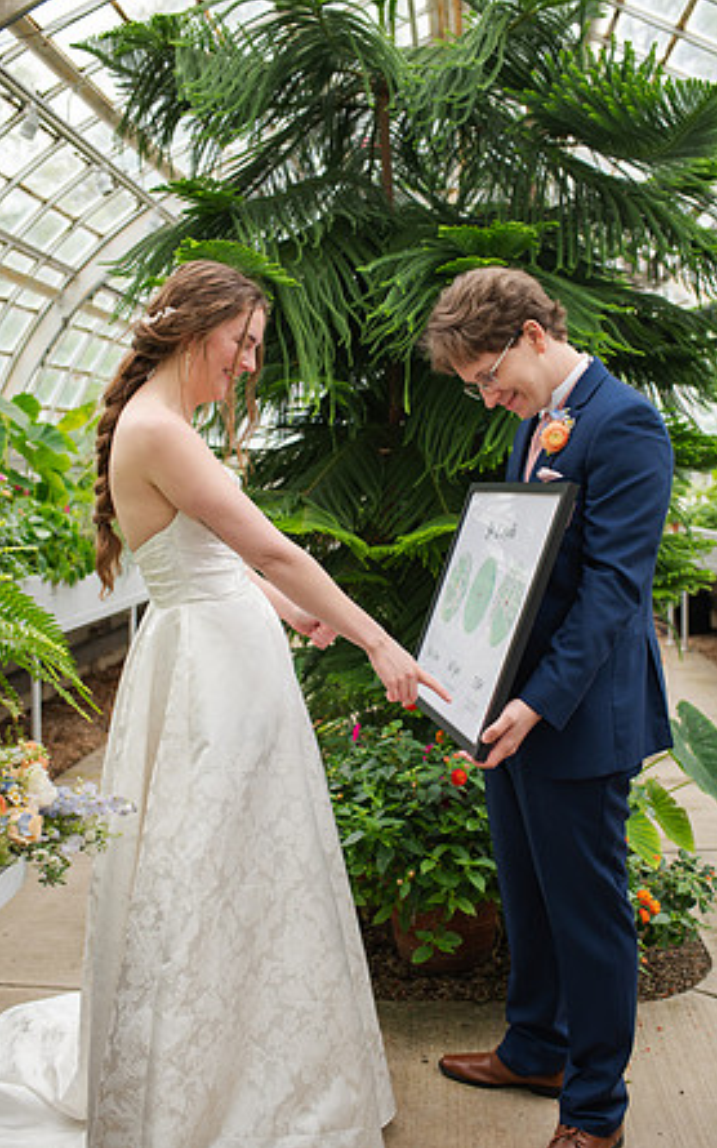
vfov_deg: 54.0
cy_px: 570
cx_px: 380
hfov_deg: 35.3
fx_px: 1126
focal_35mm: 36
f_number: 3.2
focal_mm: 35
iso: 200
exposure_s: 1/320
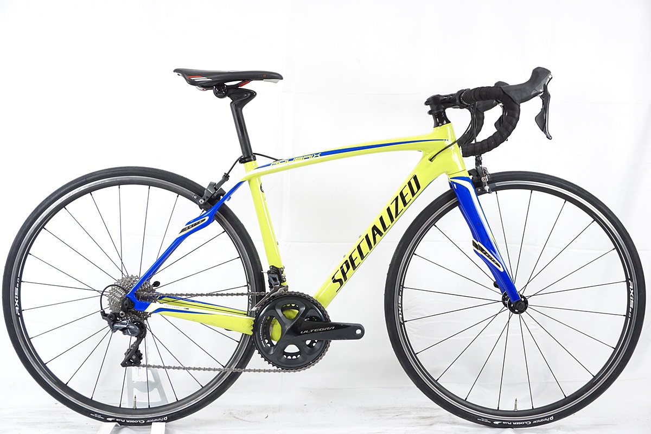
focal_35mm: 42
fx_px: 759
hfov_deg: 46.4
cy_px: 217
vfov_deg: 31.9
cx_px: 326
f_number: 7.1
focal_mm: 28
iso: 1000
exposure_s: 1/40
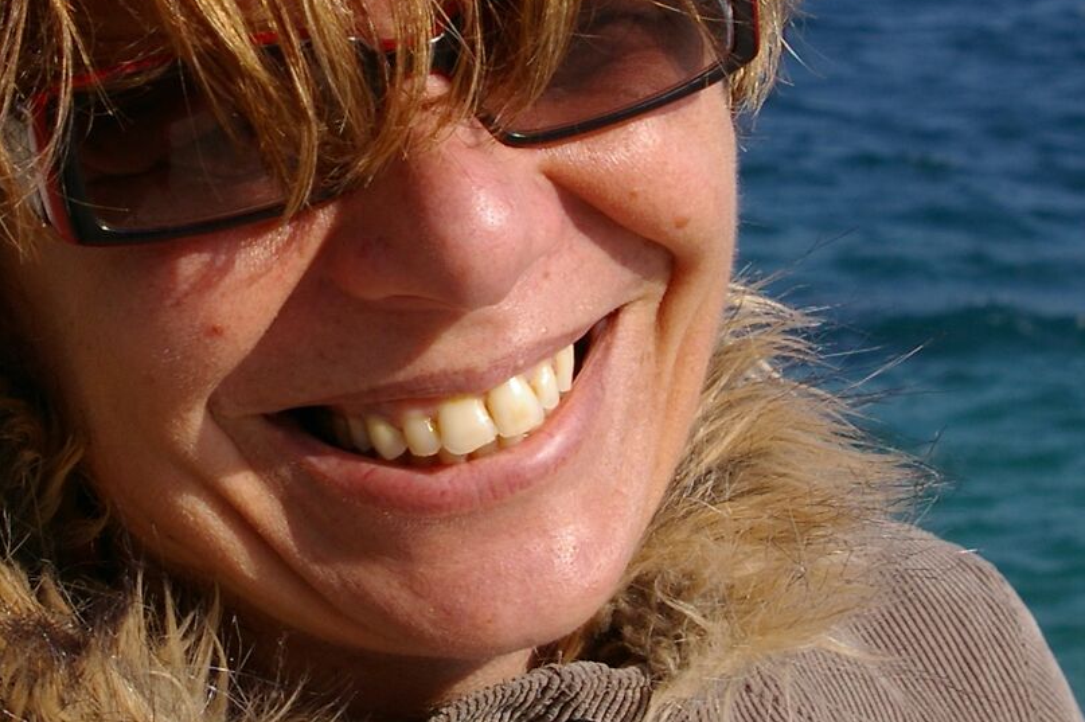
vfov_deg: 12.7
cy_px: 171
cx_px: 472
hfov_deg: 19.1
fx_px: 3223
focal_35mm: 107
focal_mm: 24
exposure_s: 1/500
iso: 200
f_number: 8
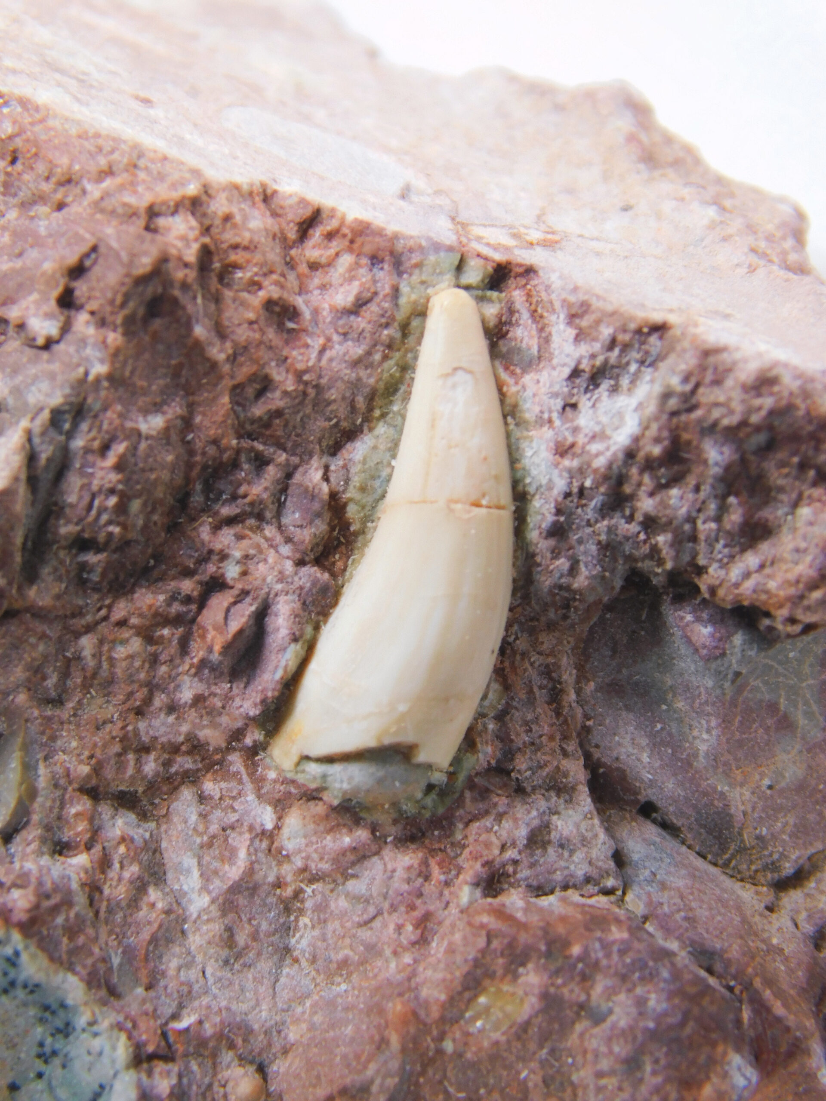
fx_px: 7381
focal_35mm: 232
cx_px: 413
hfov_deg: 6.4
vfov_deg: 8.5
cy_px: 550
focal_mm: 41.3
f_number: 5.6
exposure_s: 1/60
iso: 125
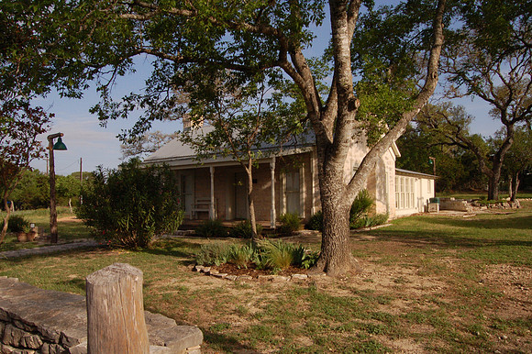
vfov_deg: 47.9
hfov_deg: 67.4
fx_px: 399
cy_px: 177
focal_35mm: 27
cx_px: 266
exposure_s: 1/320
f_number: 16
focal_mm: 18
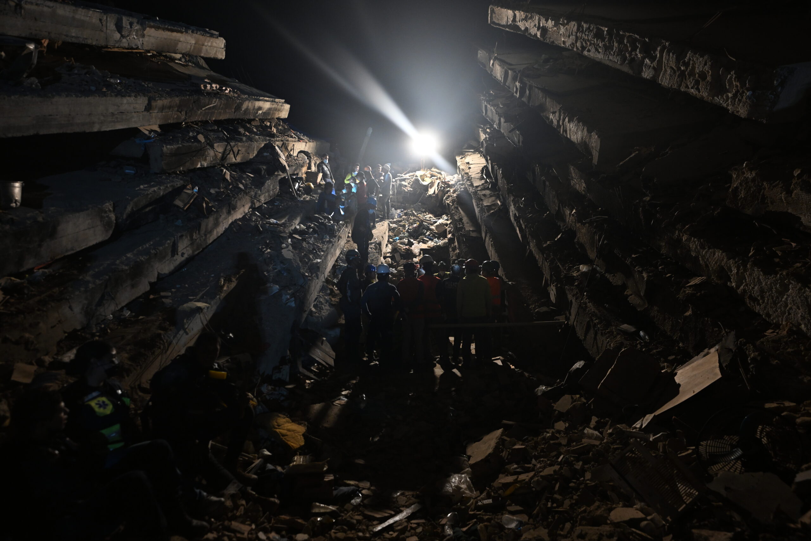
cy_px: 270
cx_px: 406
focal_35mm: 20
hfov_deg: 84.0
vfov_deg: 61.9
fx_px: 451
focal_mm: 20
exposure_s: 1/60
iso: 1600
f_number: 2.8
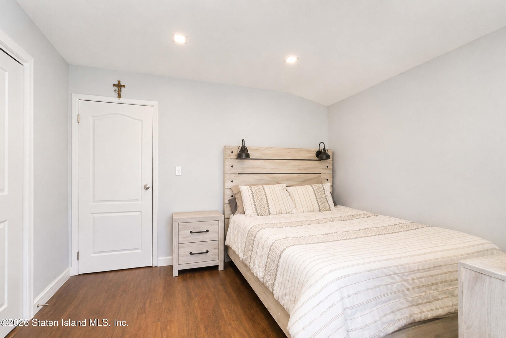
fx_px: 211
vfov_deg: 77.3
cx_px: 253
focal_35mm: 15
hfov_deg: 100.4
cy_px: 169
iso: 1000
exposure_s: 1/60
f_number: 8
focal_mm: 10
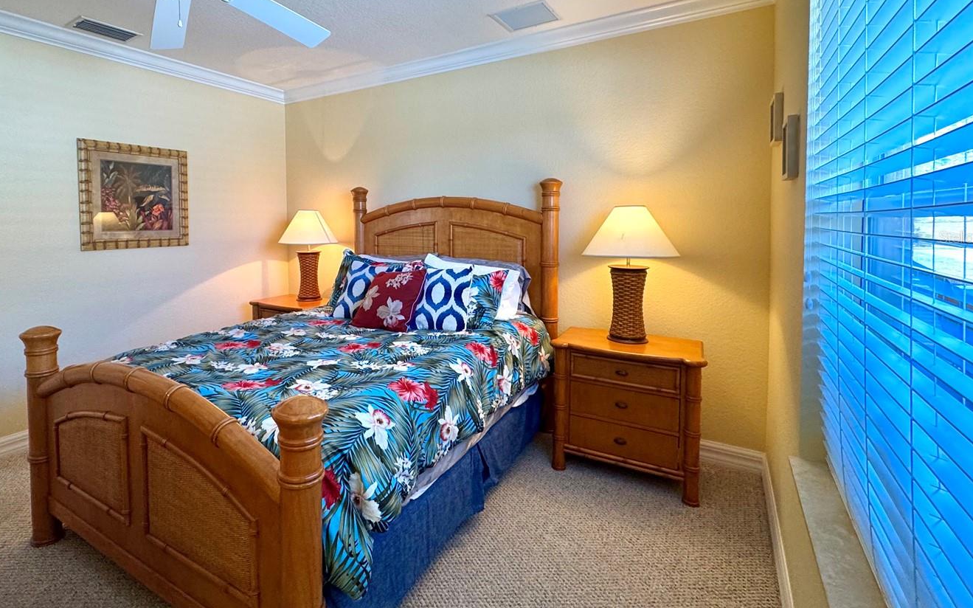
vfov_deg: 64.3
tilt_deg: -2.5
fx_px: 477
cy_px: 237
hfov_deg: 90.5
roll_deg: +0.3
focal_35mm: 18
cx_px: 419
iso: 160
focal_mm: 2.22
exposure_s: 1/60
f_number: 2.2
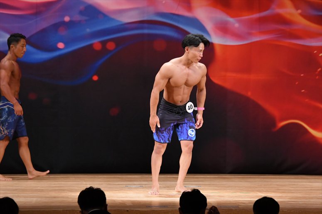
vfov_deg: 5.7
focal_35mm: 240
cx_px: 161
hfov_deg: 8.6
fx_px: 2146
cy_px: 107
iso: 3200
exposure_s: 1/400
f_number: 5.6
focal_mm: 160
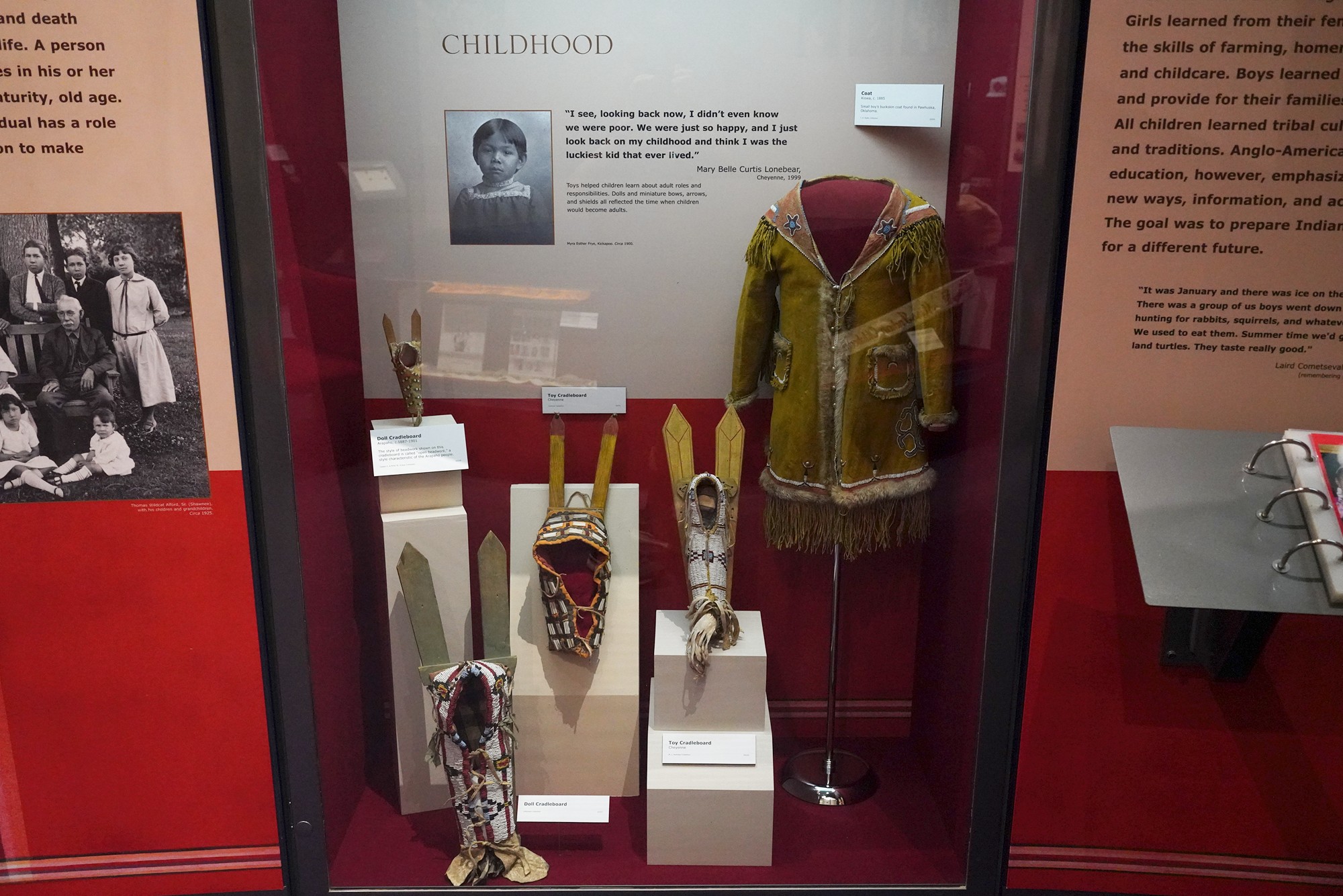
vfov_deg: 40.0
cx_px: 672
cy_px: 448
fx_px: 1231
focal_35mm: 33
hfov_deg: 57.2
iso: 8000
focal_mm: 33
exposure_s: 1/100
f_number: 4.5
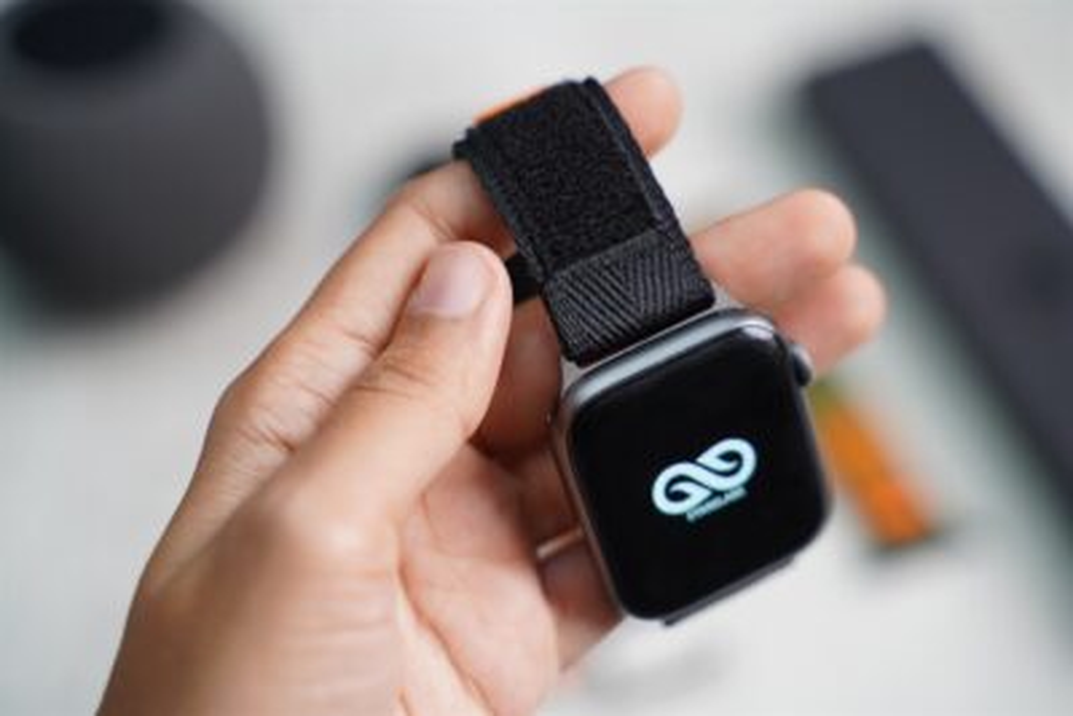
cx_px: 536
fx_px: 2236
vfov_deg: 18.2
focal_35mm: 75
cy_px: 358
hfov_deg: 27.0
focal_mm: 75
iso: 800
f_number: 4
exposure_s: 1/80
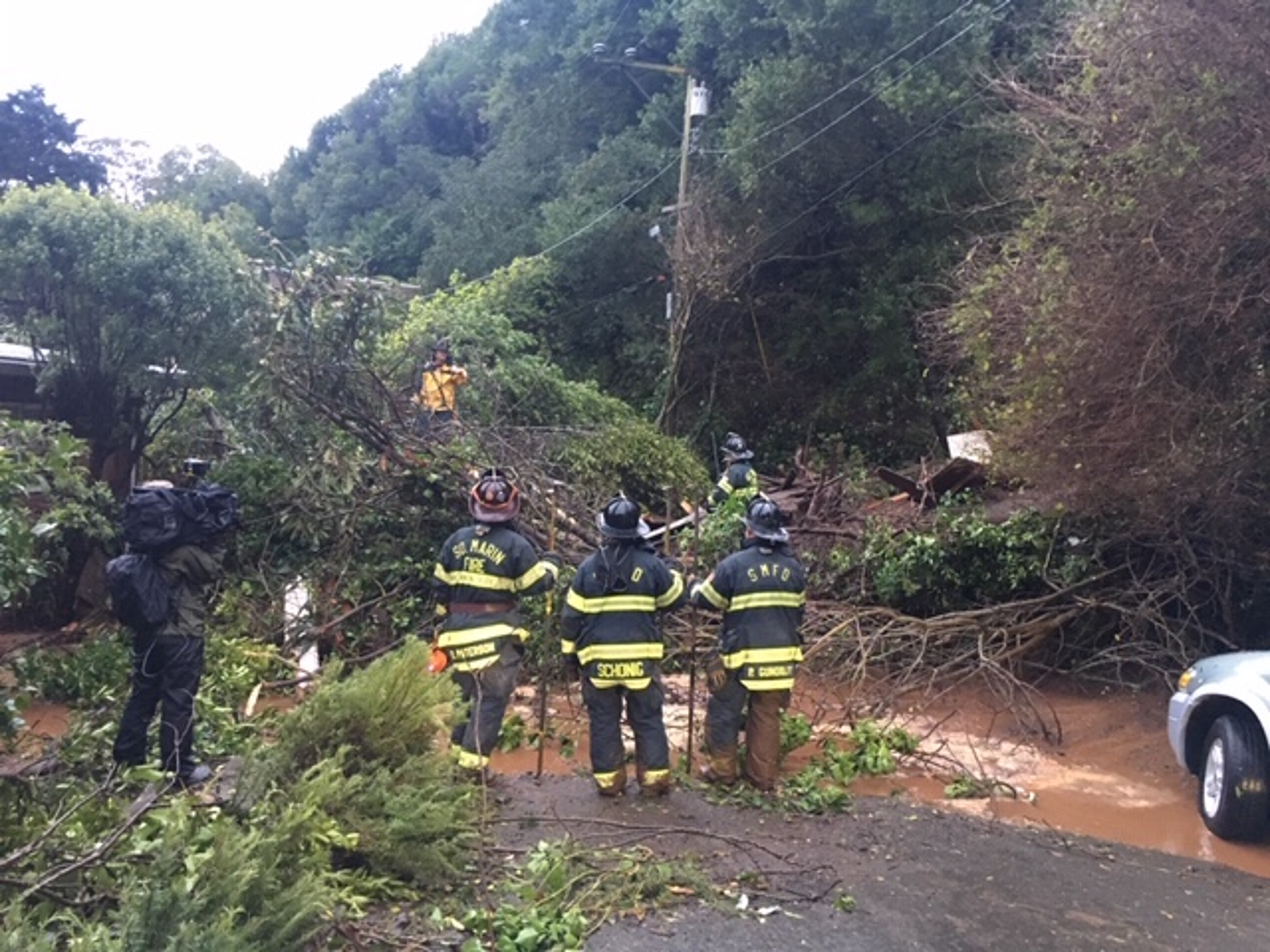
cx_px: 635
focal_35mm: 29
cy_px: 476
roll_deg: -1.1
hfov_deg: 61.7
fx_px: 1064
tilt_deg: -2.8
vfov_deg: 48.2
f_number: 2.2
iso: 200
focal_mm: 4.15
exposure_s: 1/30
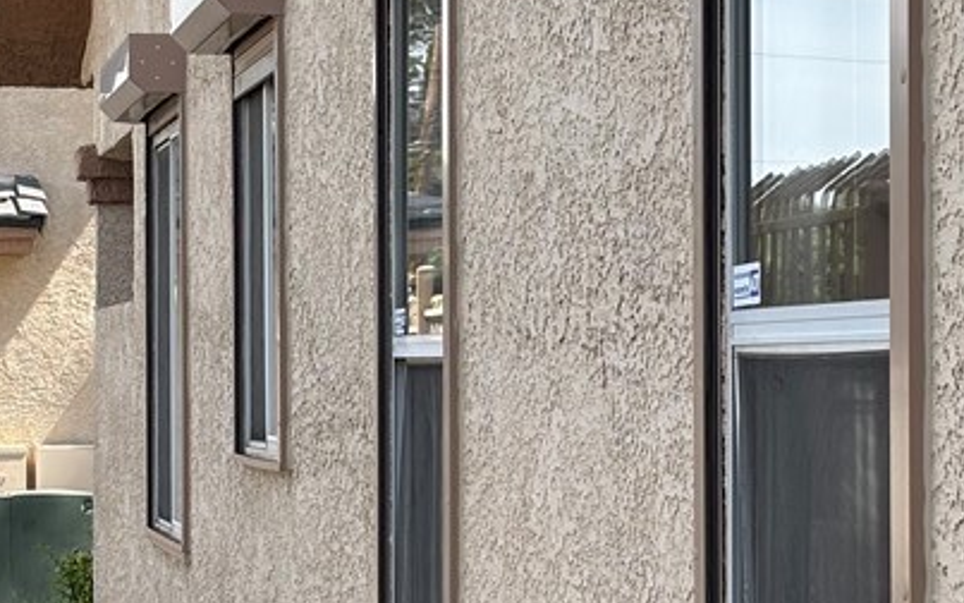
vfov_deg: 9.4
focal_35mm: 140
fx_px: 3679
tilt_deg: -0.5
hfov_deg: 14.9
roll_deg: -0.6
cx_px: 469
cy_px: 428
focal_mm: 5.96
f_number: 1.6
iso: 40
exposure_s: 1/1399
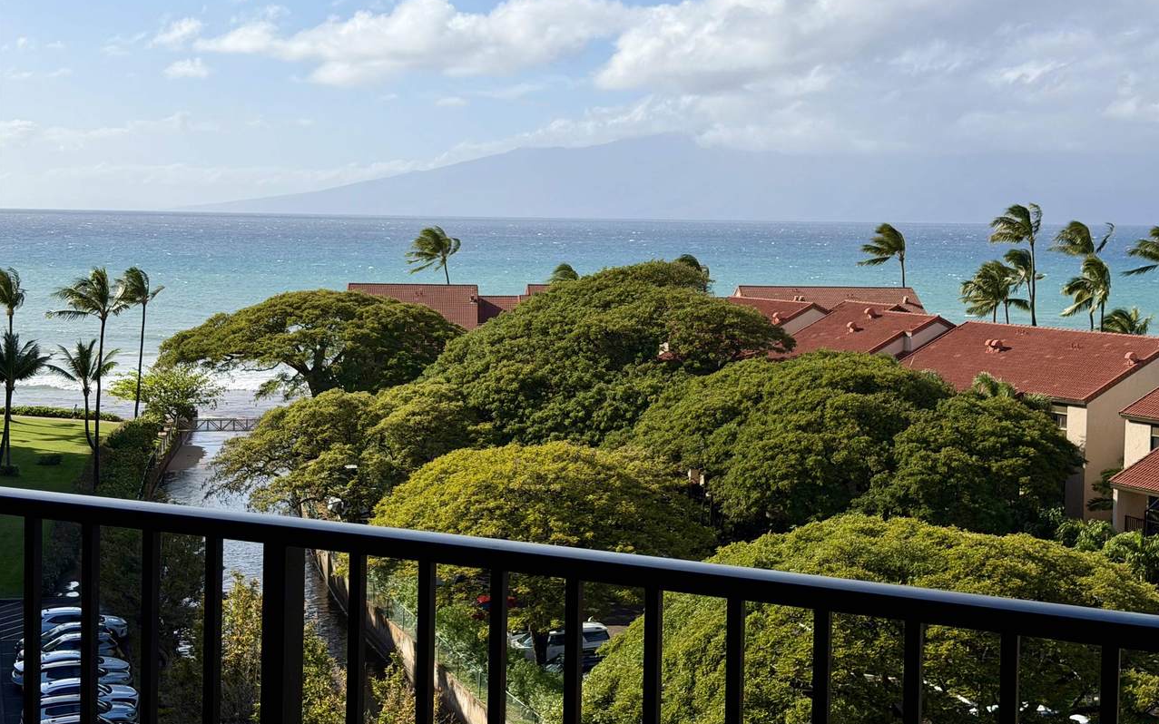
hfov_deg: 39.6
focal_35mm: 51
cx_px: 579
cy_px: 309
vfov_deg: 25.3
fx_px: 1611
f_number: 1.78
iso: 64
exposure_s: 1/6536
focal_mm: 6.76
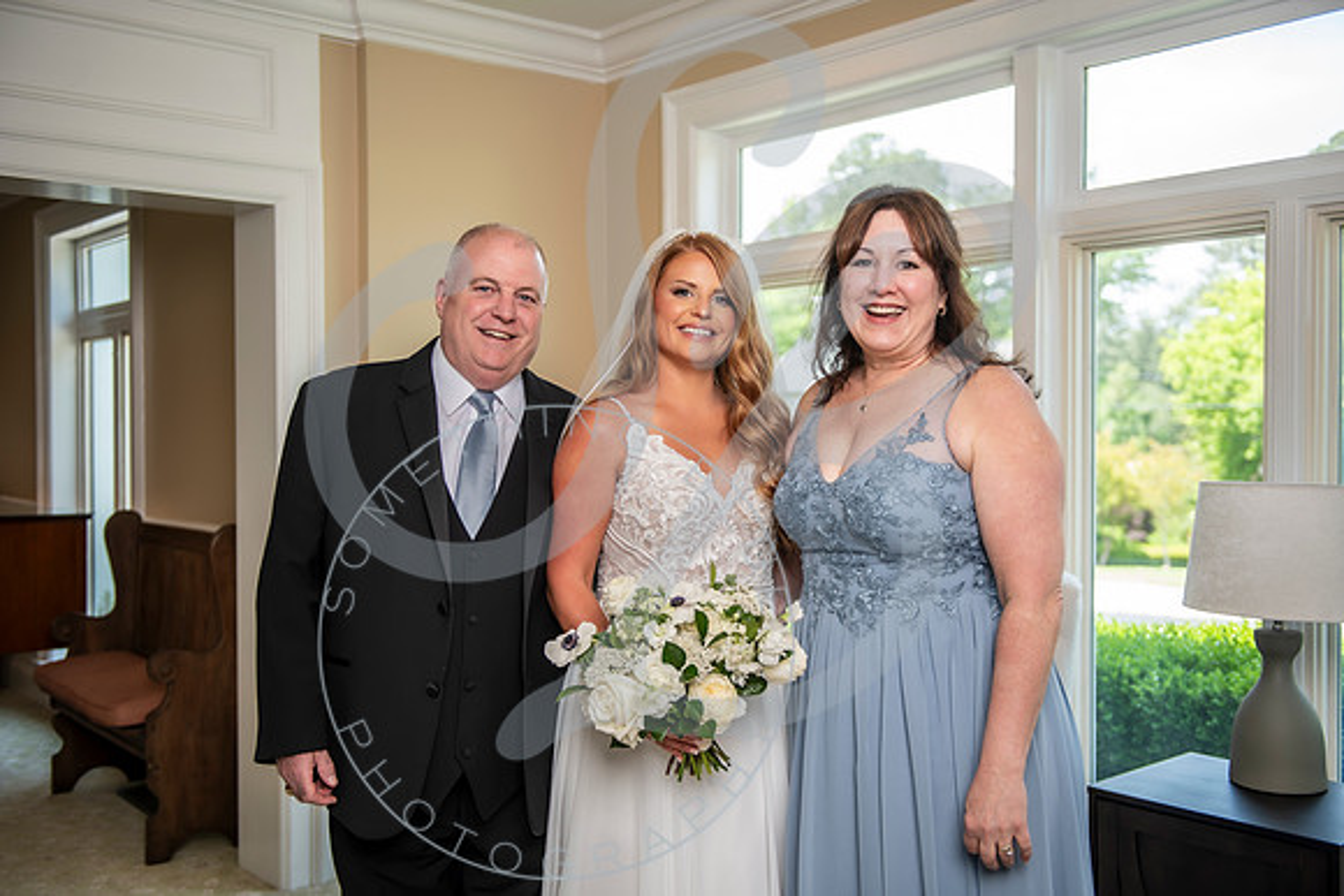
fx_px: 1341
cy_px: 448
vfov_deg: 37.0
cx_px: 662
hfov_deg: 53.2
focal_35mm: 36
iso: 100
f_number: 2.8
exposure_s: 1/160
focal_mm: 35
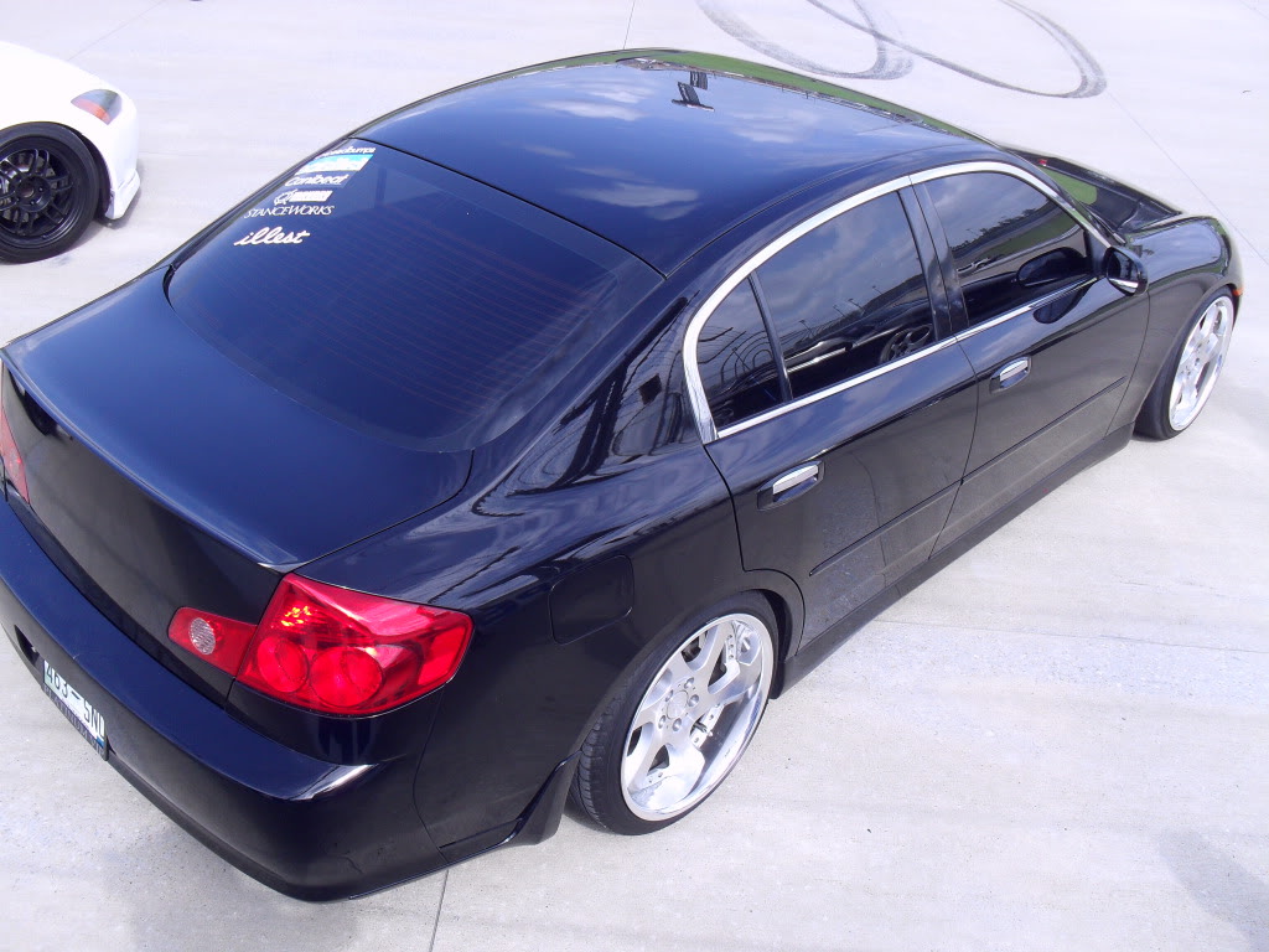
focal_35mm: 35
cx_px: 634
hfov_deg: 52.6
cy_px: 476
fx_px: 1283
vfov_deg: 40.7
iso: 100
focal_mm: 6.3
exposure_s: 1/500
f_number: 3.2
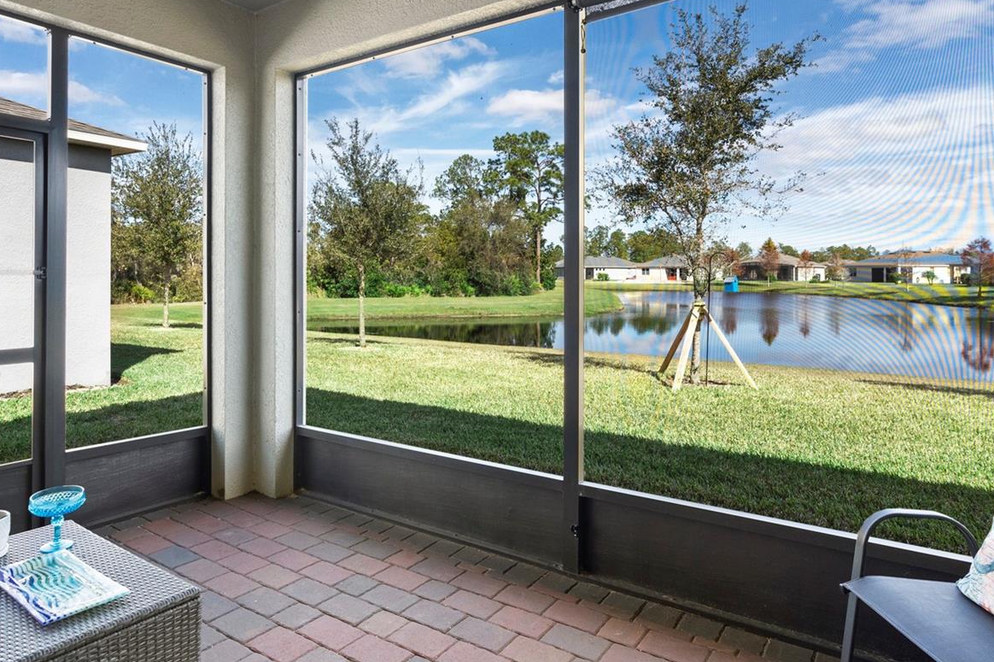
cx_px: 499
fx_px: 607
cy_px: 271
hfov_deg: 78.6
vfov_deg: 56.8
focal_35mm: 22
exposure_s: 1/50
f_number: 8
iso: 800
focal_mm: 16
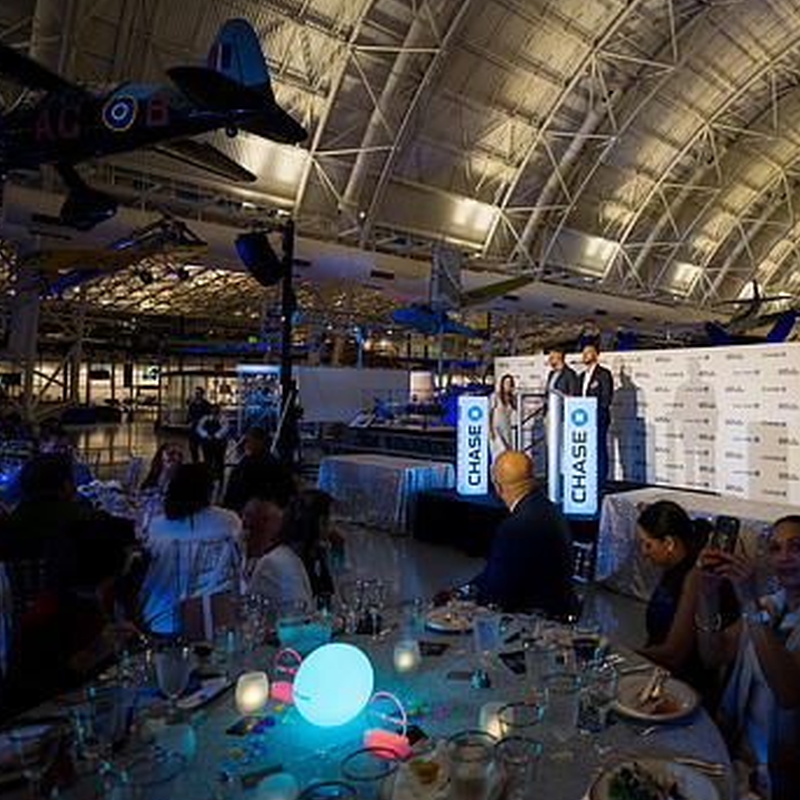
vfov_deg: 67.3
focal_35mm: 23
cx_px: 548
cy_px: 393
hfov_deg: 65.1
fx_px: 601
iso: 250
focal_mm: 16
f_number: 2.2
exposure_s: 1/80
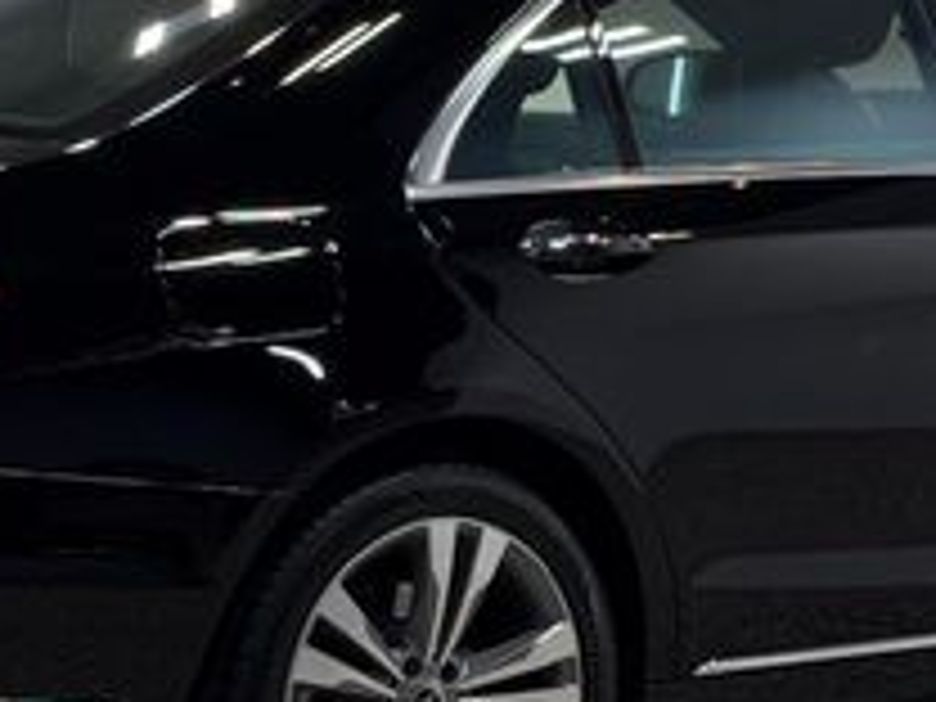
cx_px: 526
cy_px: 176
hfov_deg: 13.3
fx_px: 4002
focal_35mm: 148
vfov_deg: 10.0
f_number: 1.78
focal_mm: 6.76
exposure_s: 1/254
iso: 64
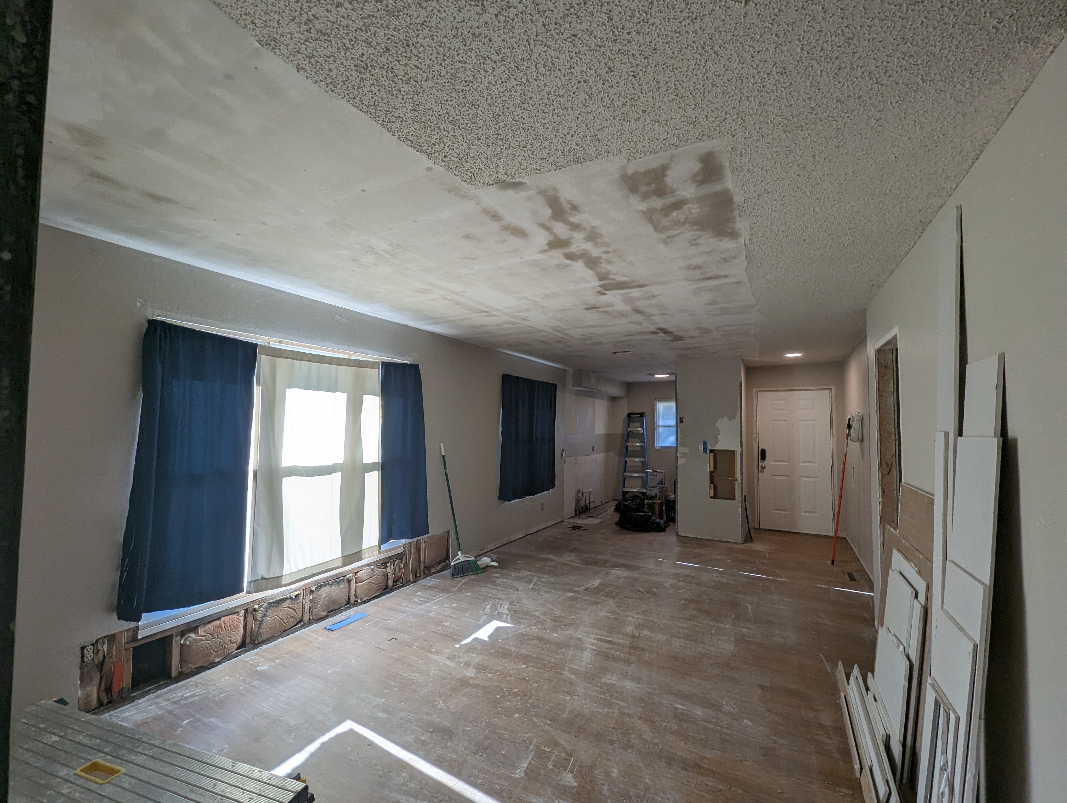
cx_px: 534
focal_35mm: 13
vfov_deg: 90.1
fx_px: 401
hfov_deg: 106.1
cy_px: 402
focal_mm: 1.95
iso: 42
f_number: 2.2
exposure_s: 1/72.9
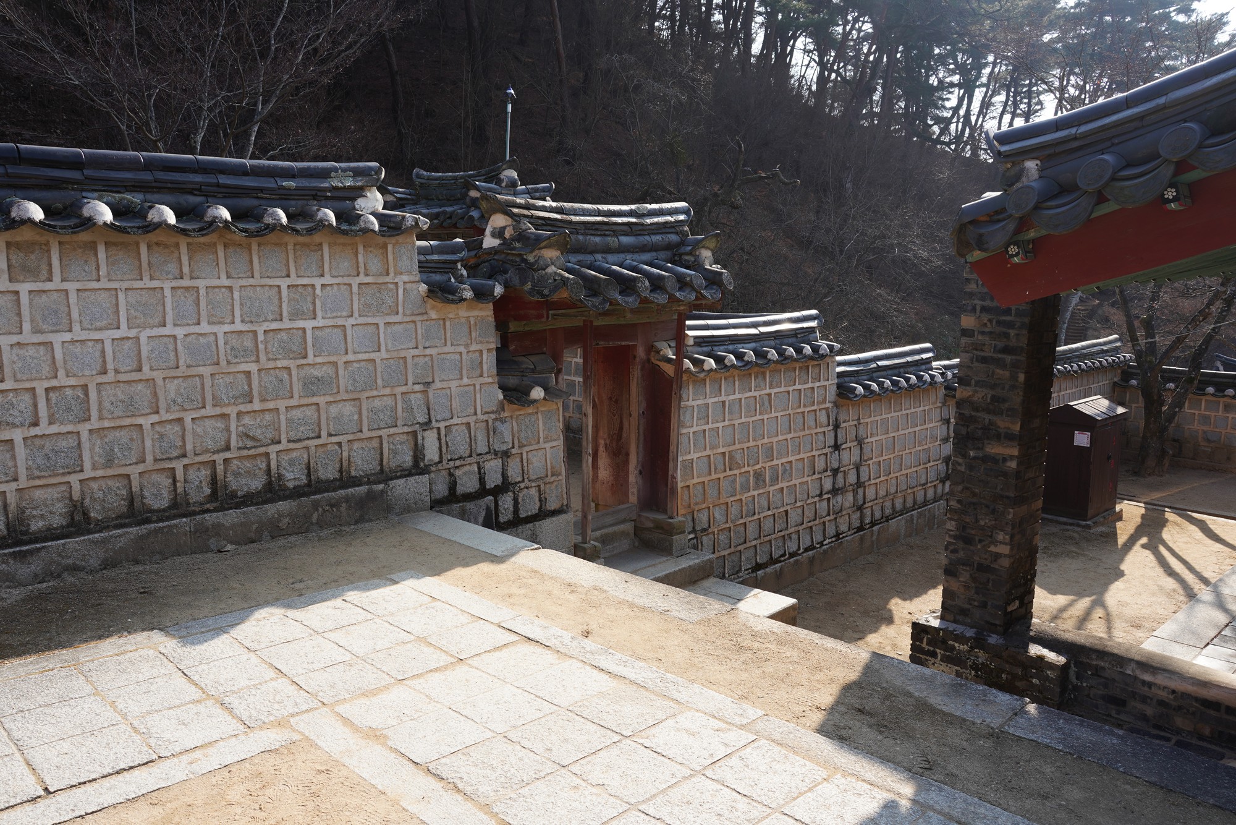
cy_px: 412
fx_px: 961
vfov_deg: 46.4
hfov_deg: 65.5
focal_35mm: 28
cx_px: 618
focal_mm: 28
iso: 160
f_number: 10
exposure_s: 1/100
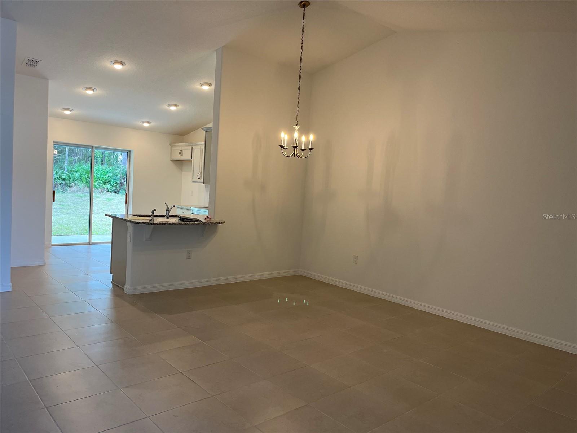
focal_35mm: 26
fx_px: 433
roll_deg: -3.8
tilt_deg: -5.2
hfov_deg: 67.3
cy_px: 216
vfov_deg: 53.1
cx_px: 288
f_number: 1.6
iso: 125
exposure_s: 1/120
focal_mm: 5.1
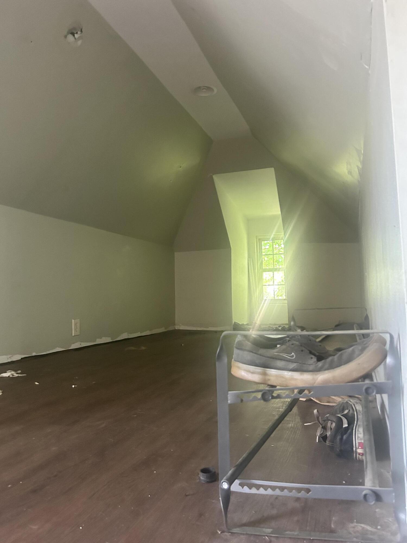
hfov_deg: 53.1
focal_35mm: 26
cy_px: 272
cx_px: 204
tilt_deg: +4.6
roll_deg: +0.4
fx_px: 408
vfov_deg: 67.3
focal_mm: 5.7
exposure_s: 1/39
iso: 640
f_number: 1.5
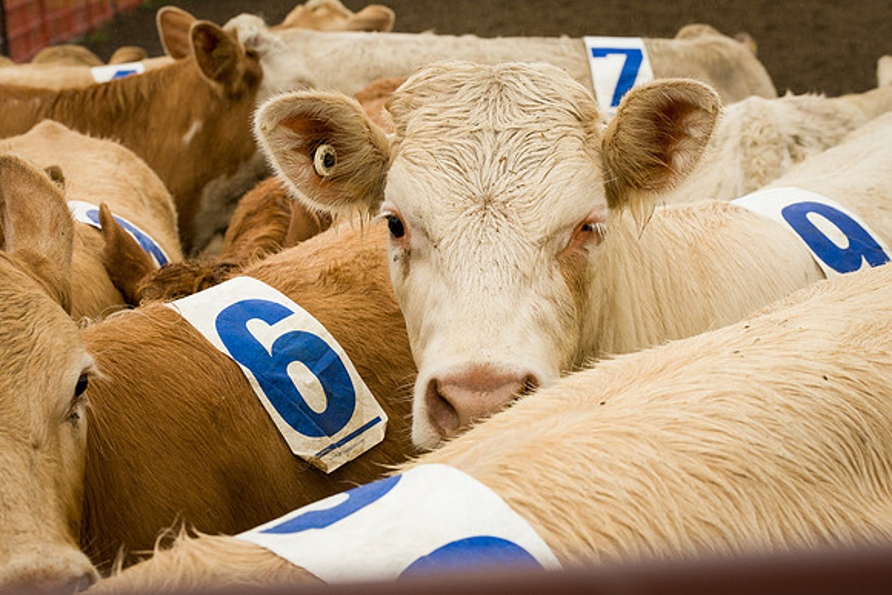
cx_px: 474
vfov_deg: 18.3
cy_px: 293
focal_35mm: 74
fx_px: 1844
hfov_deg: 27.2
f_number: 8
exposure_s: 1/320
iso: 800
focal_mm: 70
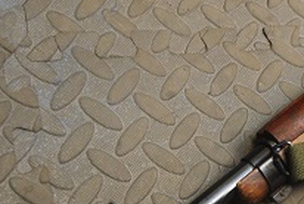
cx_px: 326
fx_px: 812
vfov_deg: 14.3
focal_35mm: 96
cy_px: 113
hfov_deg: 20.3
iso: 720
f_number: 3.8
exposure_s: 1/30
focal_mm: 22
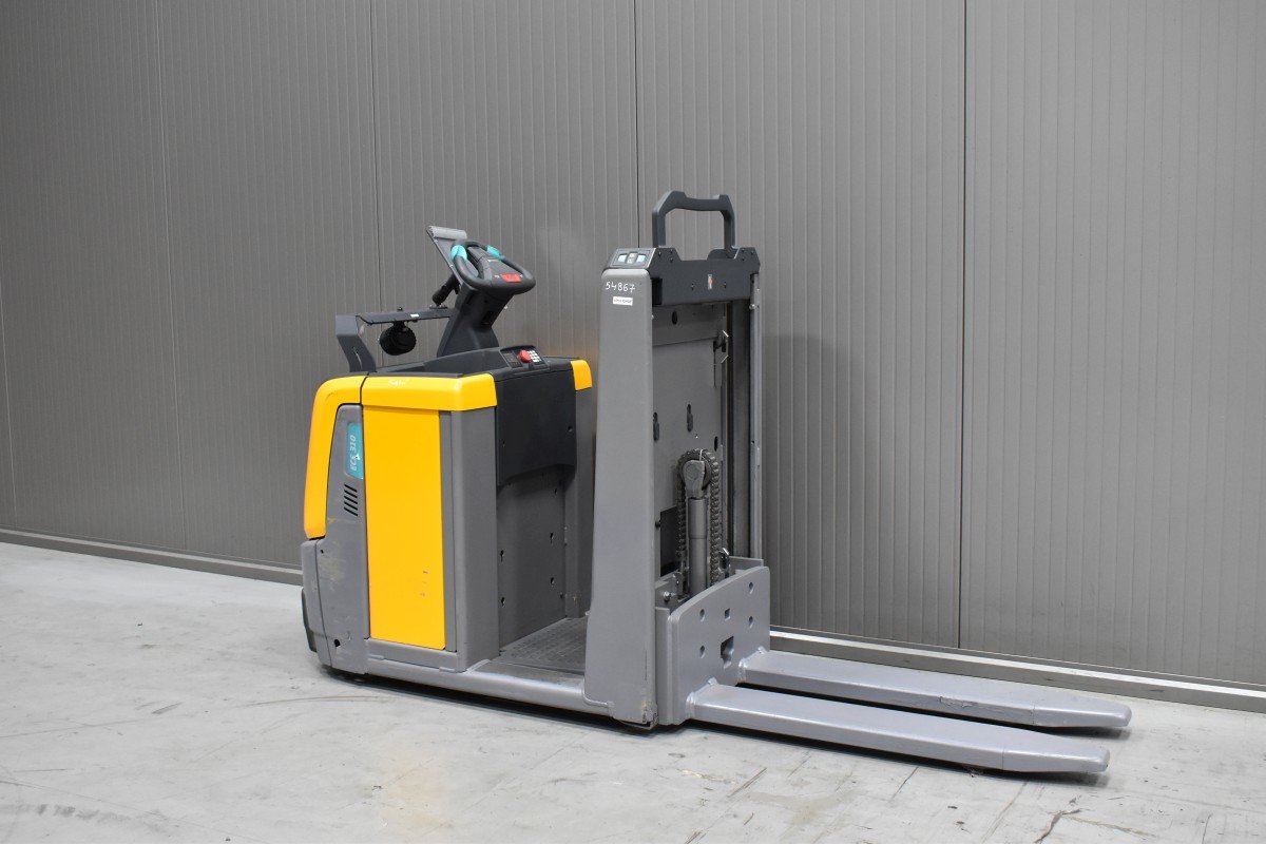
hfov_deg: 51.3
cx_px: 633
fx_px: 1319
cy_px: 422
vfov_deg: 35.5
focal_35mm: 38
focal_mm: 25
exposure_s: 1/40
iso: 1600
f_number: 5.6
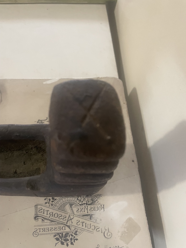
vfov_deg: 67.3
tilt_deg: -66.4
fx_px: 186
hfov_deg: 53.1
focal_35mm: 26
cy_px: 124
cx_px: 93
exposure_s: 1/50
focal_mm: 4.2
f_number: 1.6
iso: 500
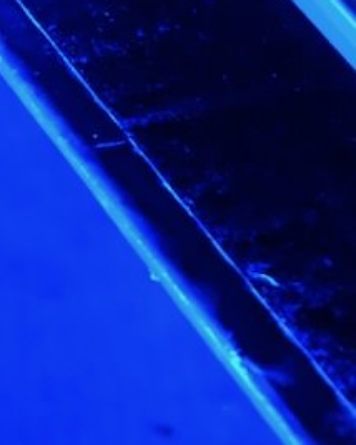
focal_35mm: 157
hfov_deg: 9.6
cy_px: -191
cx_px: 489
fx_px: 2070
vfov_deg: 11.8
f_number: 2
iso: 12800
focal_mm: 23
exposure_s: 1/105
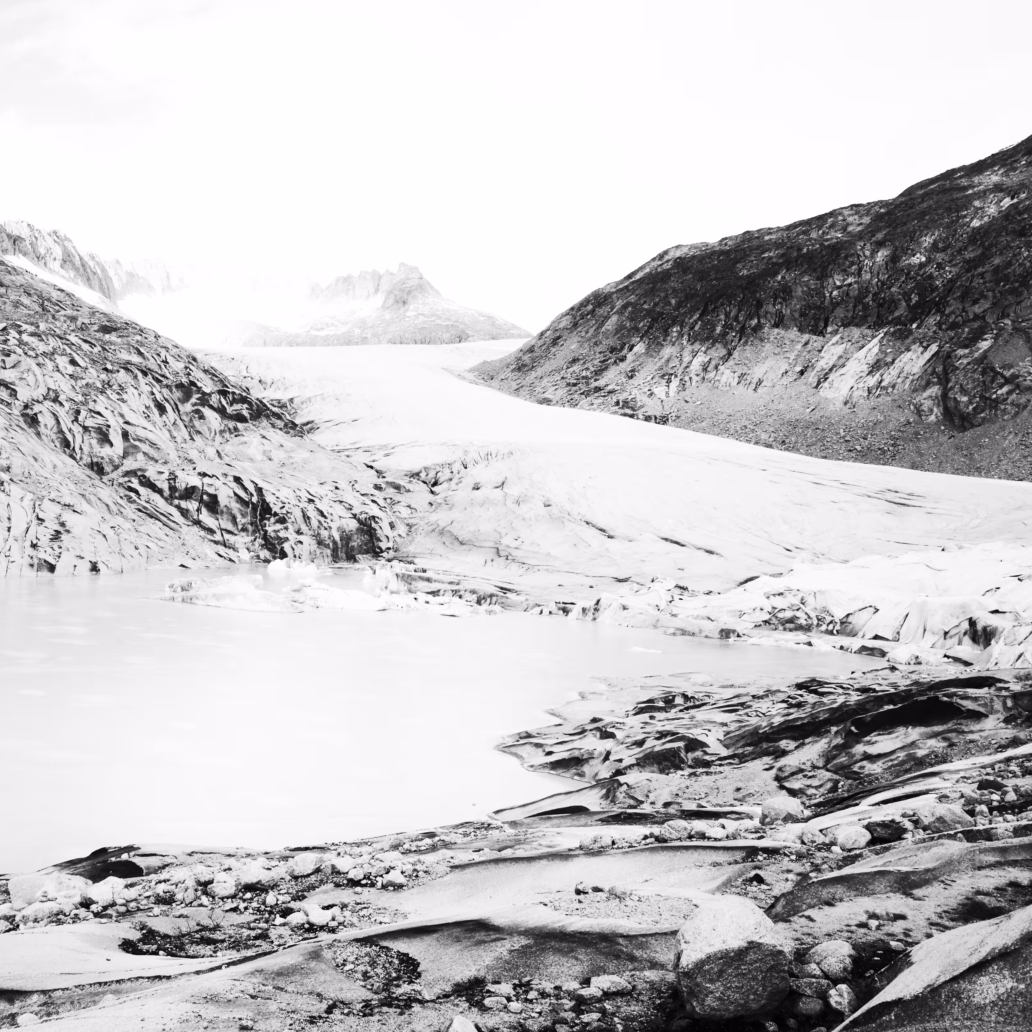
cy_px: 516
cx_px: 307
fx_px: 1214
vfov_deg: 46.0
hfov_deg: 45.0
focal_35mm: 36
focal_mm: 18.3
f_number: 13
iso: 400
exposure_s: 1/200
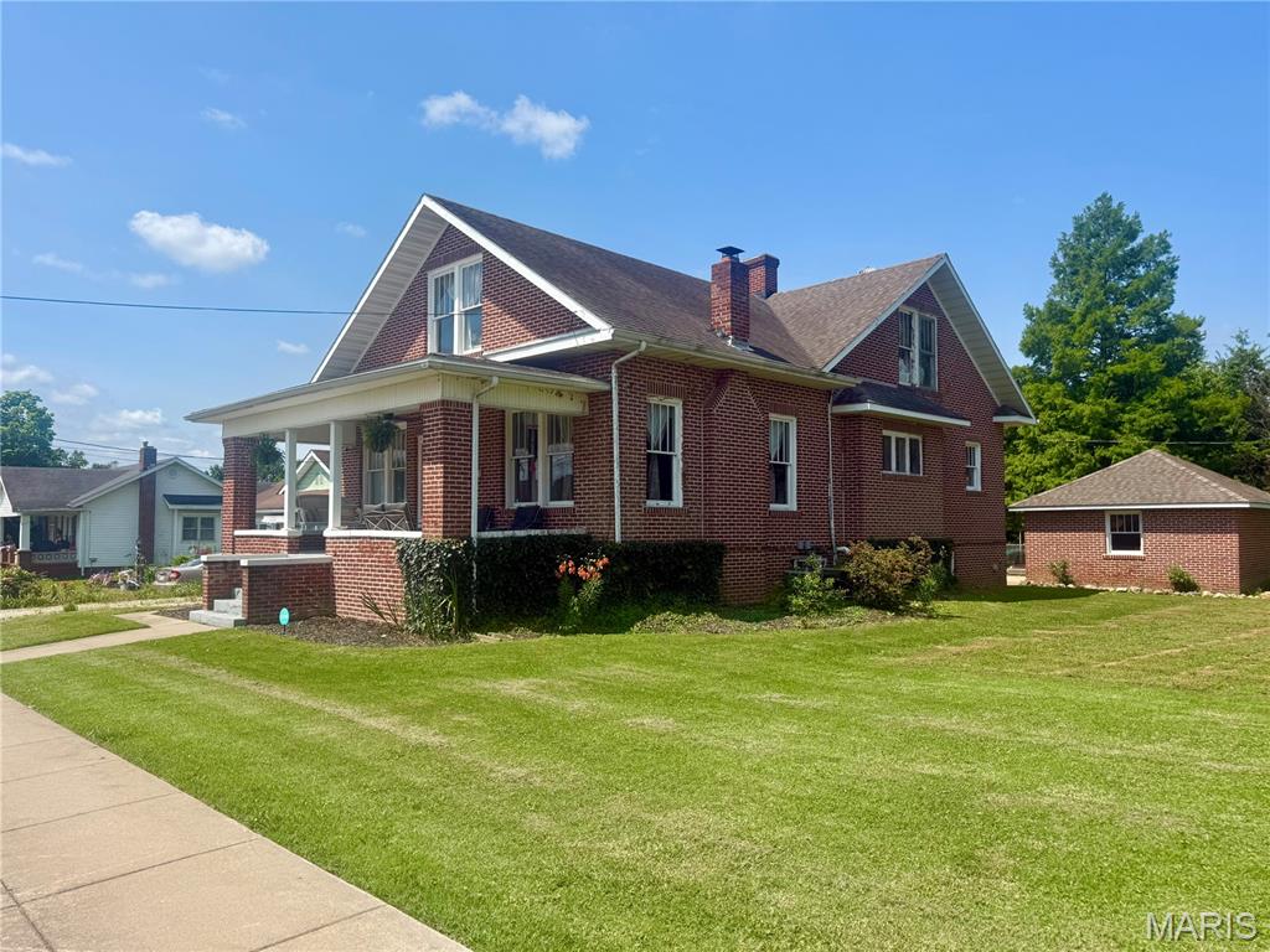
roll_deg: +0.1
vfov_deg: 56.8
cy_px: 476
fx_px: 881
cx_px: 635
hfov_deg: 71.6
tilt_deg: +3.3
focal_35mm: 24
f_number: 1.78
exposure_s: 1/4673
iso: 80
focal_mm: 6.76
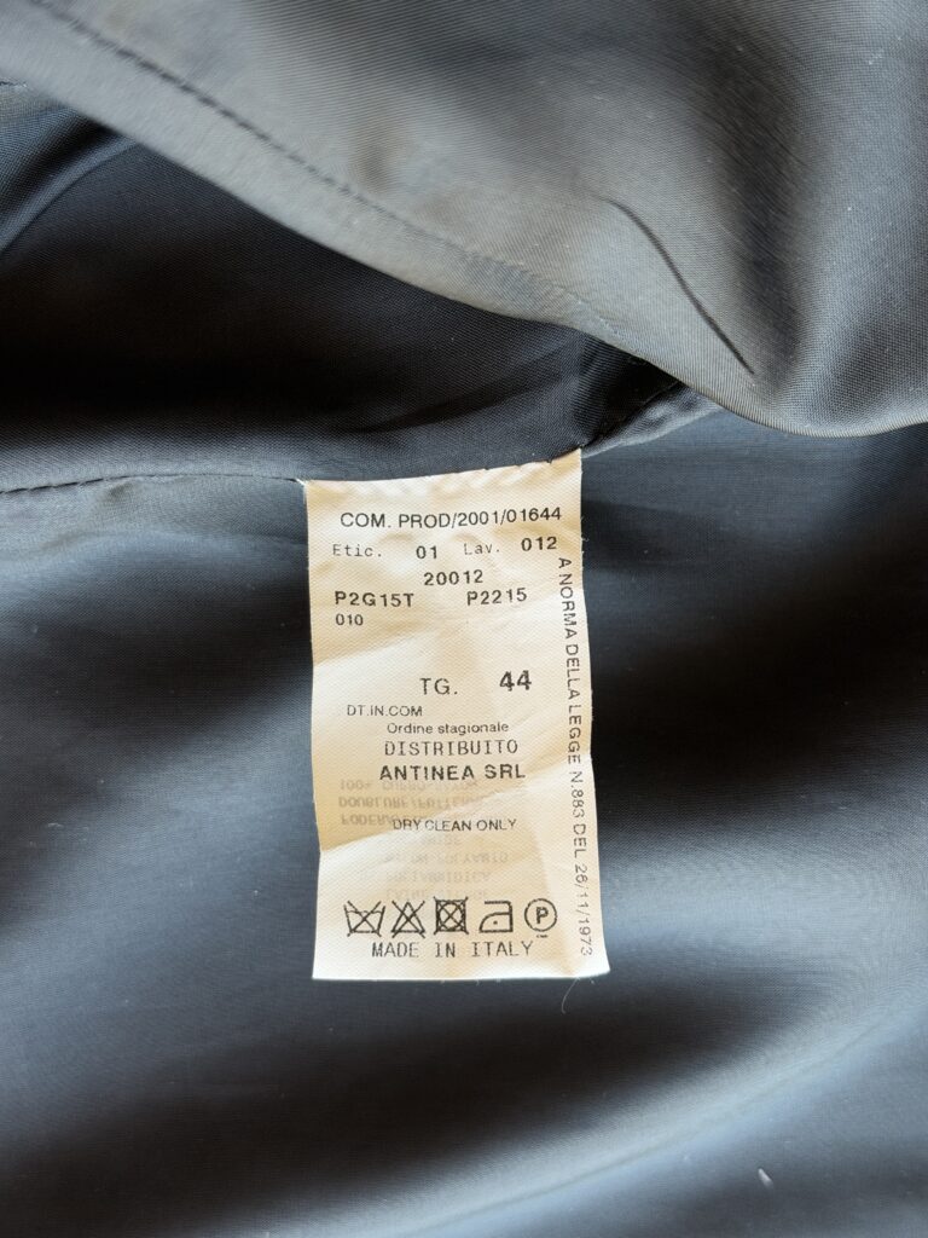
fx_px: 1716
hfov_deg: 30.3
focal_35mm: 48
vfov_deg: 39.7
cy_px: 619
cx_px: 464
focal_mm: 6.76
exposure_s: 1/105
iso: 100
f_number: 1.78
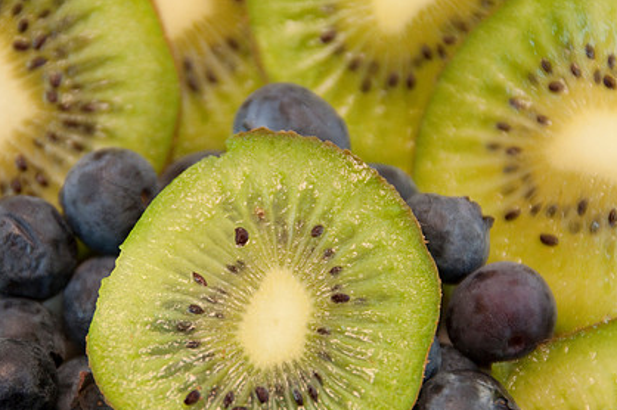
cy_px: 256
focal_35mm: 416
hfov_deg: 5.0
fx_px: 7124
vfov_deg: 3.3
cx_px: 236
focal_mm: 200
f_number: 5.6
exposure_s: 1/250
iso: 800
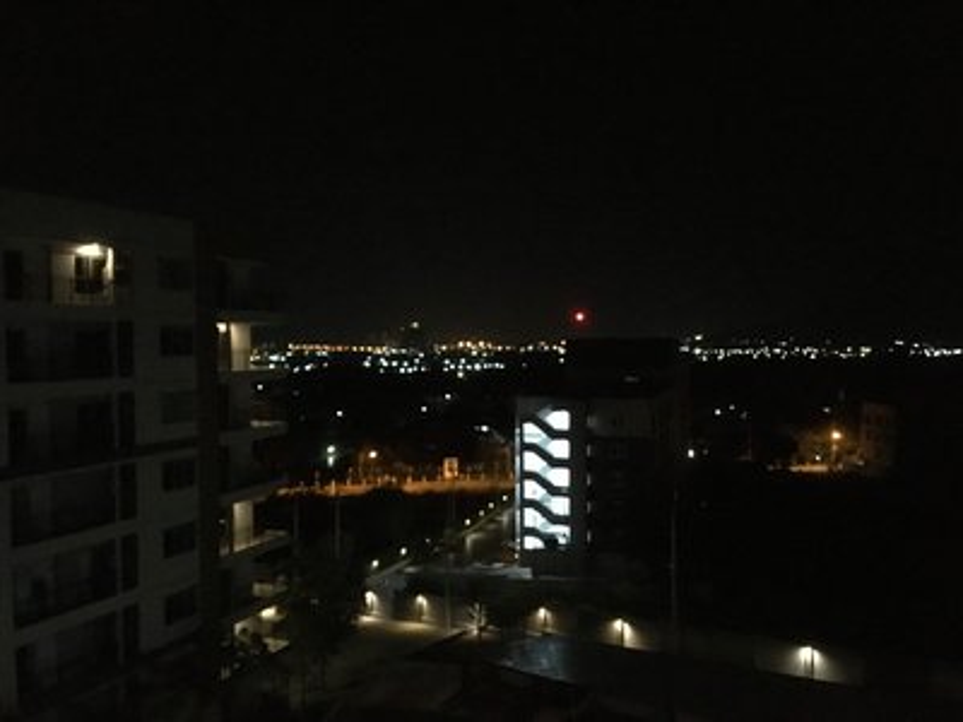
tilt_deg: -1.3
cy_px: 361
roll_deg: +0.3
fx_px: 807
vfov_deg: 48.2
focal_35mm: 29
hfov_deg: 61.7
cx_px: 482
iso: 2000
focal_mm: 4.15
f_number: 2.2
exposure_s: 1/17
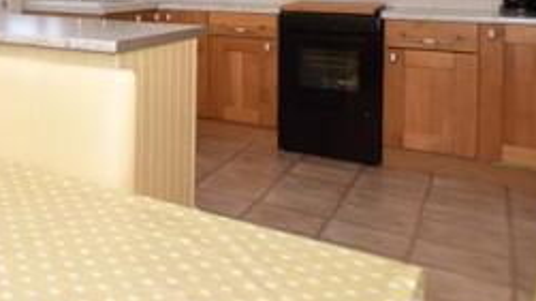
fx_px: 583
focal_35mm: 41
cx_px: -141
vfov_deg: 26.7
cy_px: -29
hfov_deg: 35.7
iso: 400
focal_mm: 10
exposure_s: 1/200
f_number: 7.1
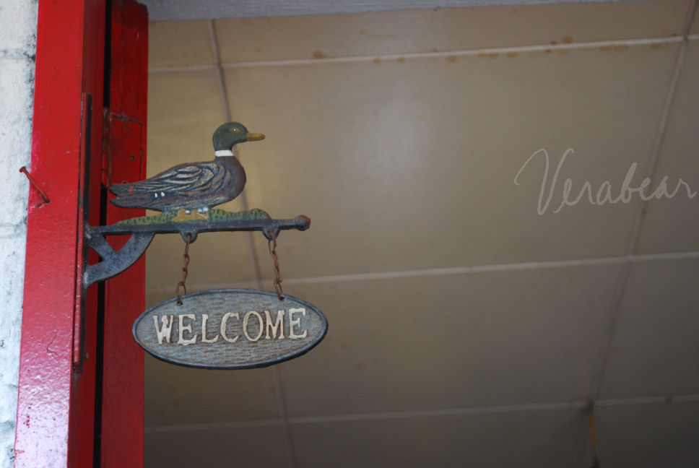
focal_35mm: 82
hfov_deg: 24.6
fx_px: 1604
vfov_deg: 16.6
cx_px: 350
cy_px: 234
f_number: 5.6
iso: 400
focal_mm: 55
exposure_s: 1/40
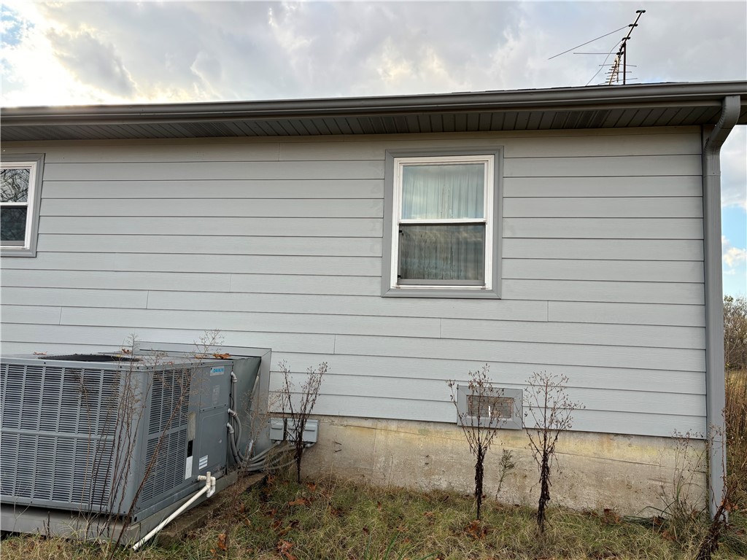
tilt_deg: +4.5
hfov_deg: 67.3
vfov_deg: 53.1
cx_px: 374
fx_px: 561
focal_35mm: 26
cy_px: 280
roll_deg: -2.7
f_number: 1.6
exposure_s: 1/679
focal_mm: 5.96
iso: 50
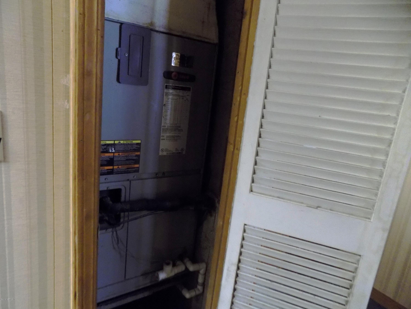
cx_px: 206
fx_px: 273
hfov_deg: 73.9
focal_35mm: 23
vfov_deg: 58.9
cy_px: 154
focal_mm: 4
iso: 400
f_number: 3.1
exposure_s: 1/10
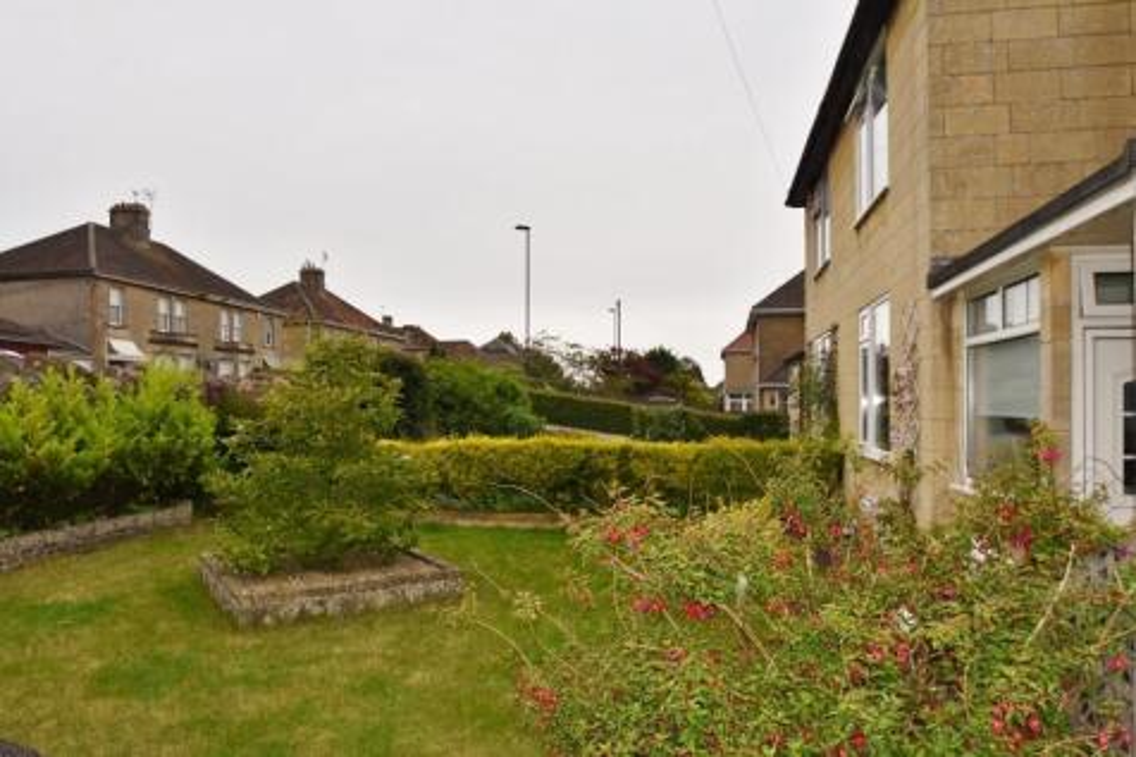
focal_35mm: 24
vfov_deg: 53.1
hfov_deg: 73.8
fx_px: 757
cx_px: 568
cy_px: 378
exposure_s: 1/250
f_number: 5.6
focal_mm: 16
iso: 100
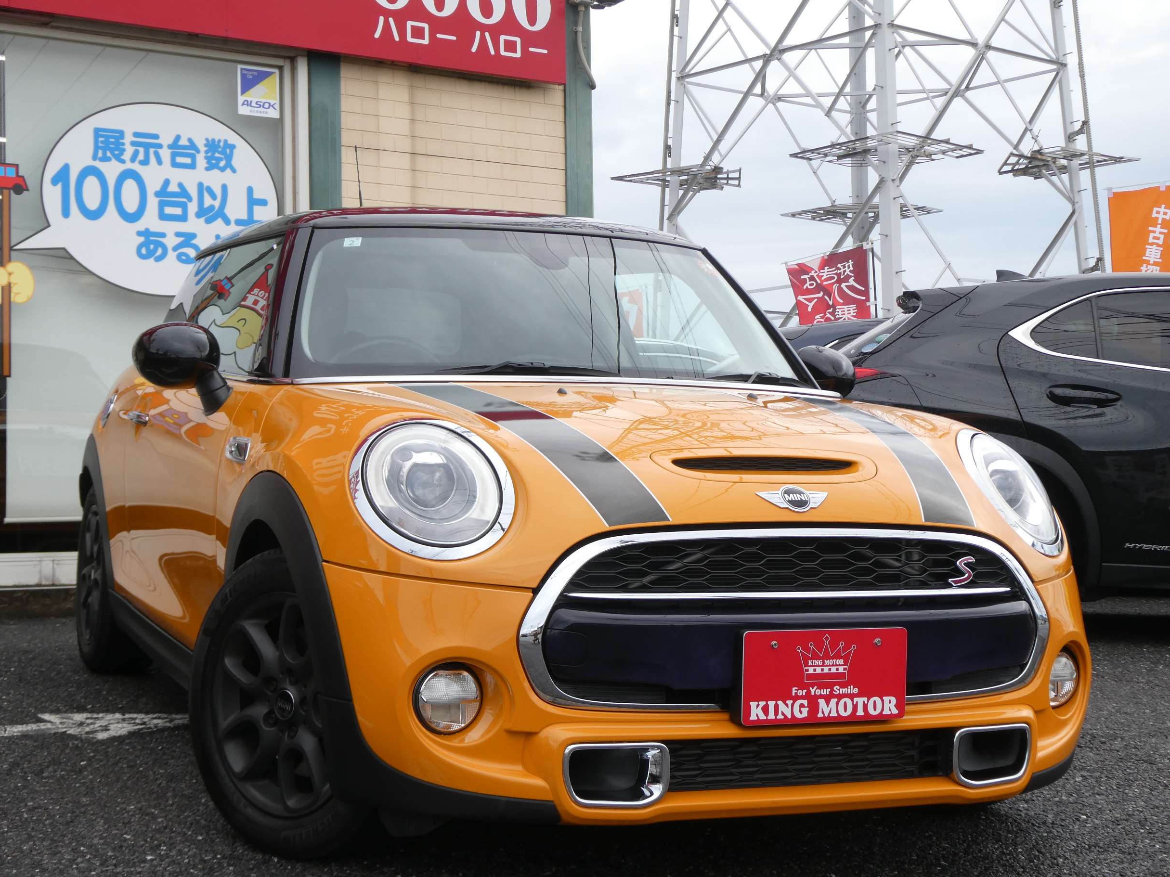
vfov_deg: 27.0
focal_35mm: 54
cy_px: 438
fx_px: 1825
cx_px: 590
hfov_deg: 35.5
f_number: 4.1
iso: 80
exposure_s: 1/160
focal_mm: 9
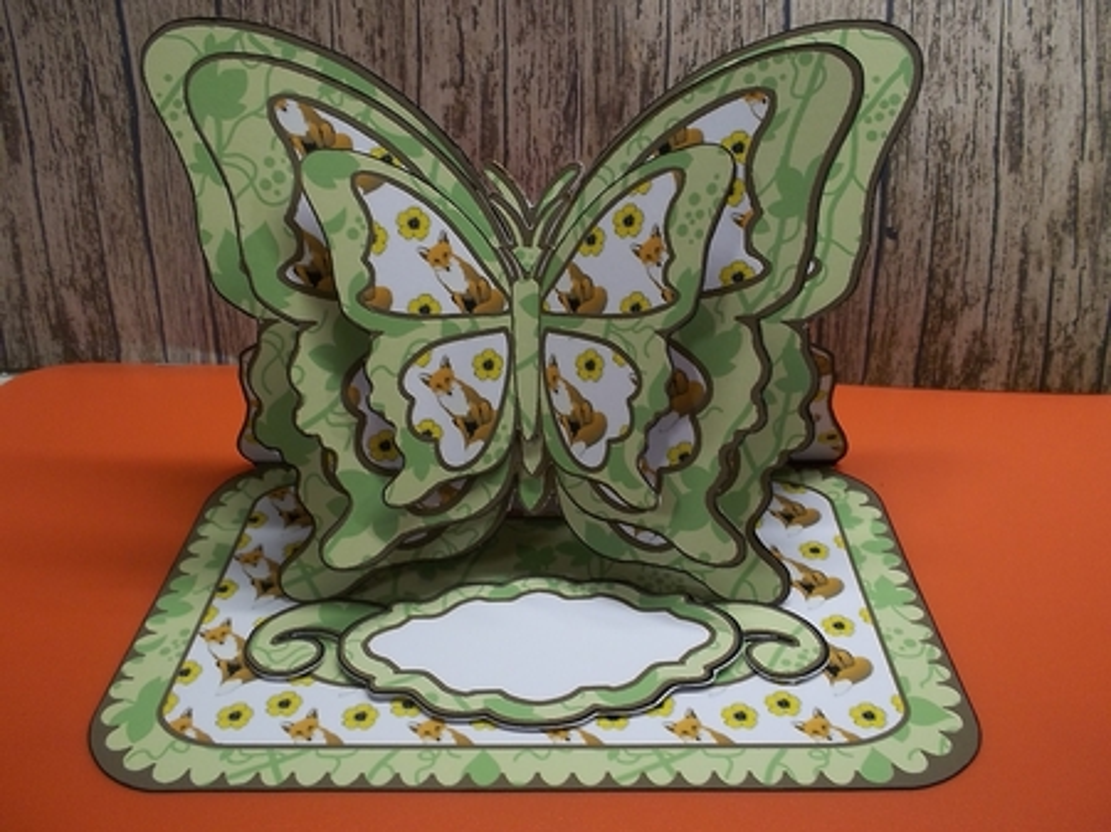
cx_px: 556
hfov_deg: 61.7
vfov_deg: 48.2
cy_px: 416
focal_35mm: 29
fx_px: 930
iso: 106
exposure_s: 1/30
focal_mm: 4.1
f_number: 3.3
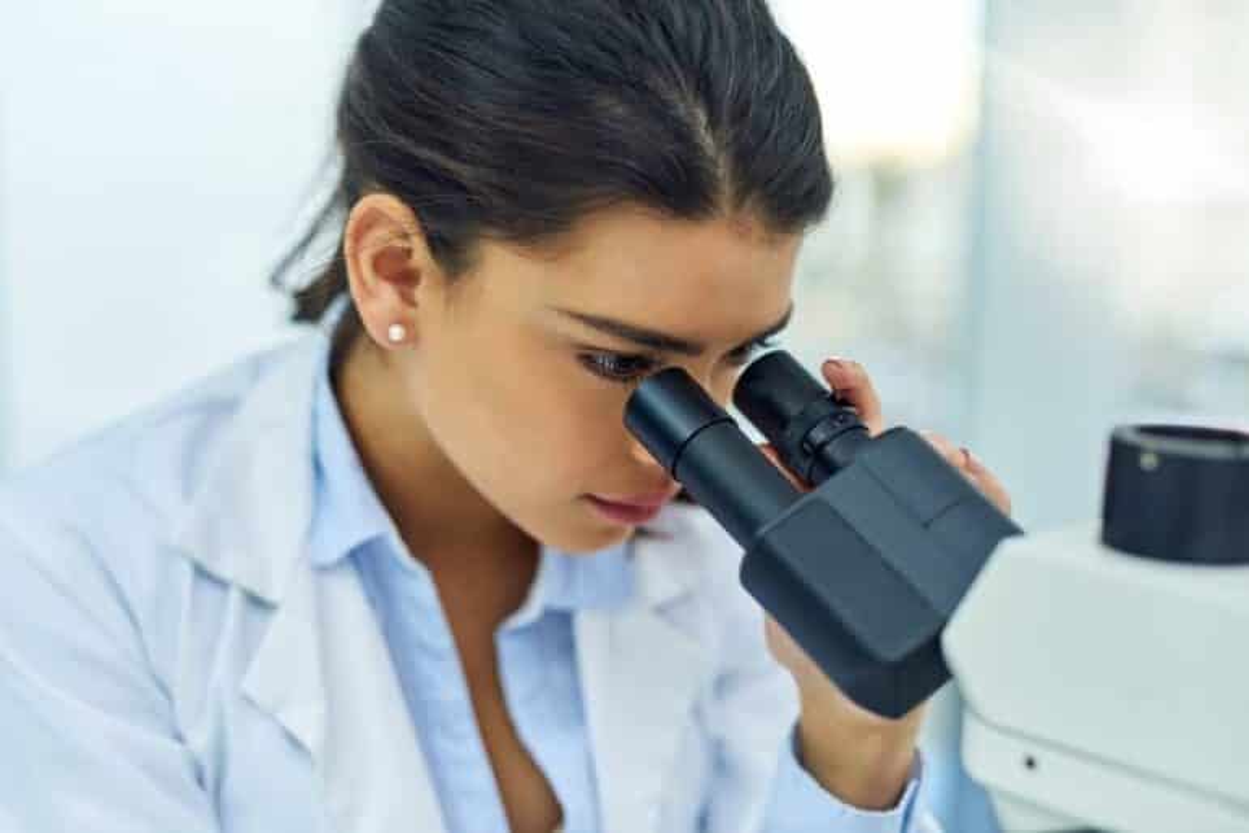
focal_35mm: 50
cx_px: 624
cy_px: 416
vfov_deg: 27.0
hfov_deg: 39.6
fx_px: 1735
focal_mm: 50
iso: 500
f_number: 2
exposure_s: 1/250
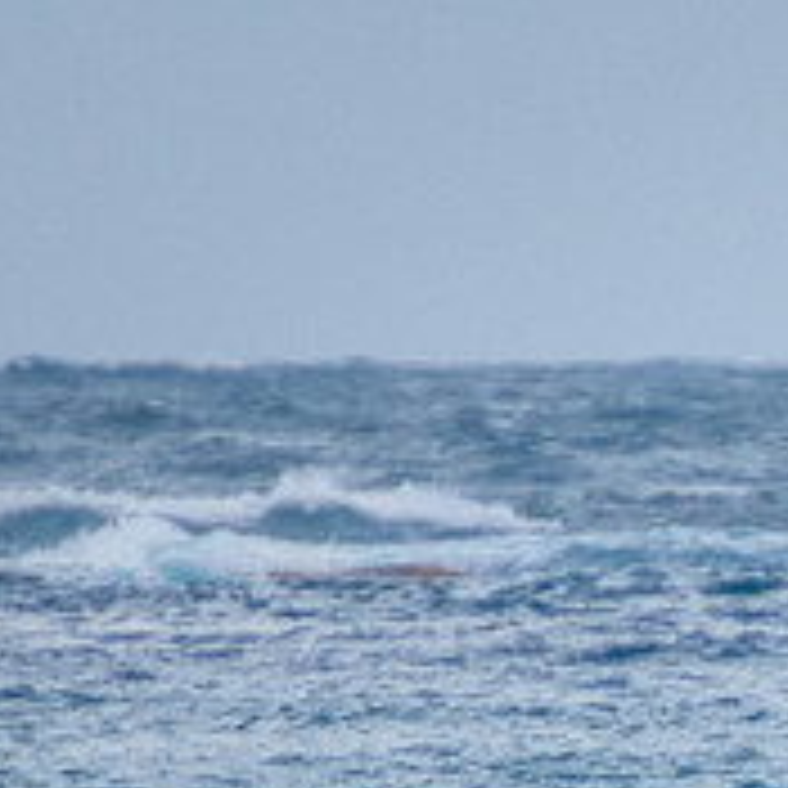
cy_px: 862
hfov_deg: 1.0
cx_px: 1049
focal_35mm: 1728
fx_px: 44504
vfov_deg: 1.0
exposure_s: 1/1600
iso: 900
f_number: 5.6
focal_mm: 400
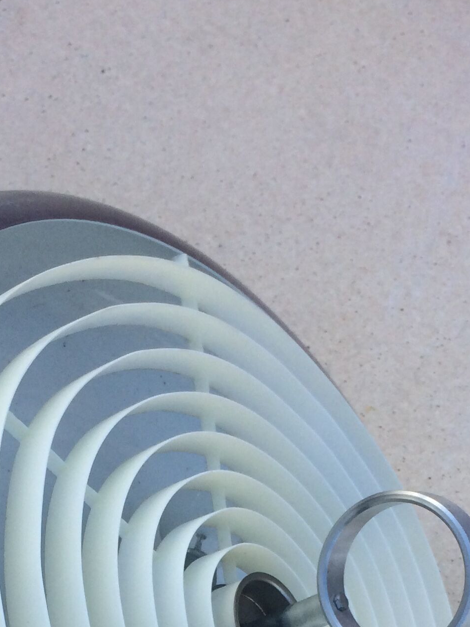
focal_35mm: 75
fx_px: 1357
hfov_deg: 19.6
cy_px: 756
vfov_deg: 23.7
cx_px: 145
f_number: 2.2
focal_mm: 4.15
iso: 32
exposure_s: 1/720
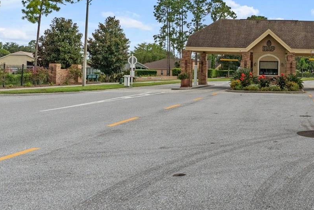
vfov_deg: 31.6
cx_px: 292
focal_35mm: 42
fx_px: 366
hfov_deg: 42.0
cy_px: 66
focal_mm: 14
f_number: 8
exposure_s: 1/1000
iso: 640
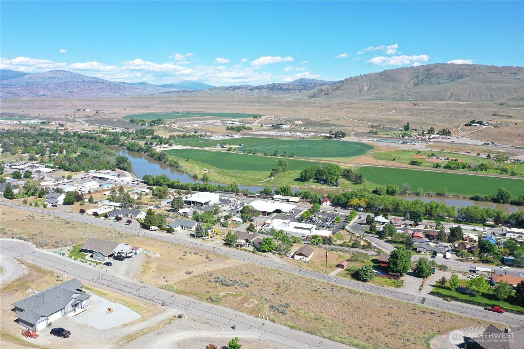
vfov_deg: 46.4
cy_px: 174
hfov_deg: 65.5
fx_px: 407
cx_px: 262
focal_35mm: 28
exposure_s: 1/320
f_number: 5.6
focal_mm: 10.26
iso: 100
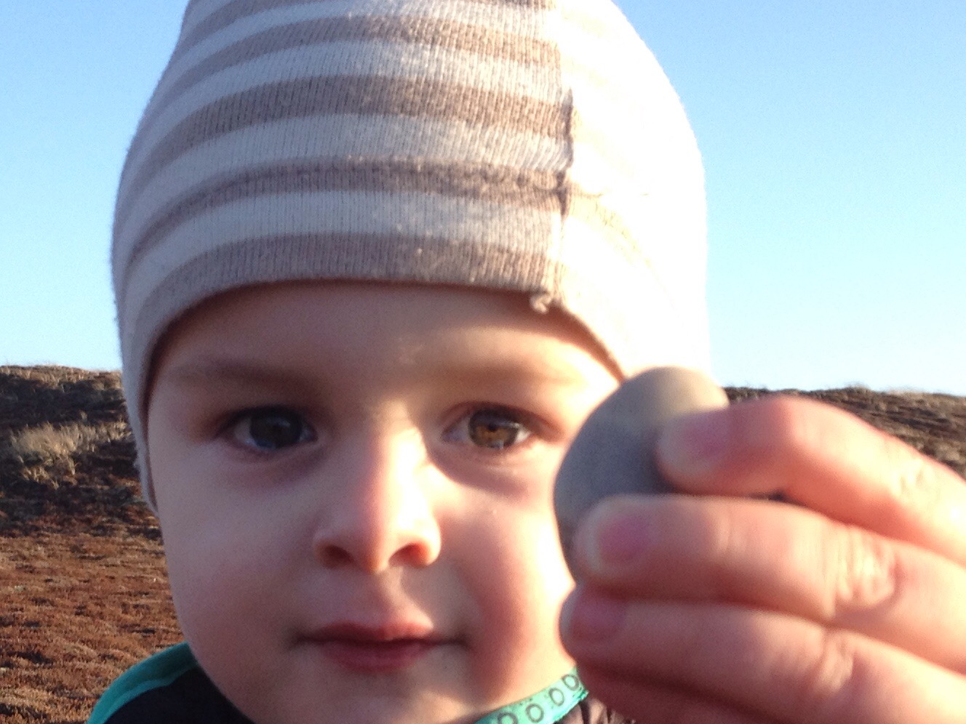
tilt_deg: -5.0
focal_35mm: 86
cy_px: 675
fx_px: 2400
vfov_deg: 16.9
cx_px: 431
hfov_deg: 22.7
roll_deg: -3.9
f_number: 2.4
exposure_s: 1/456
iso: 50
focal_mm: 4.28
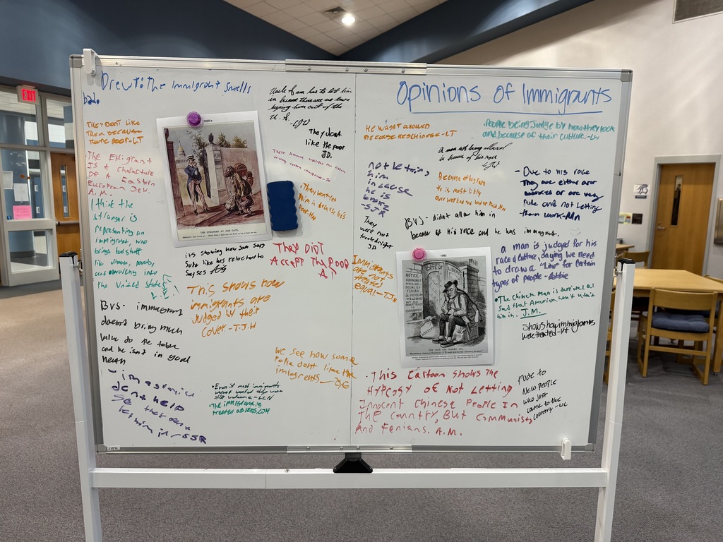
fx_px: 501
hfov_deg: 71.6
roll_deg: -0.4
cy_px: 271
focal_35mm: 24
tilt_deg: -9.0
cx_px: 362
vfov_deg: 56.8
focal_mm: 6.76
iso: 160
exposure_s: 1/60
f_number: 1.78
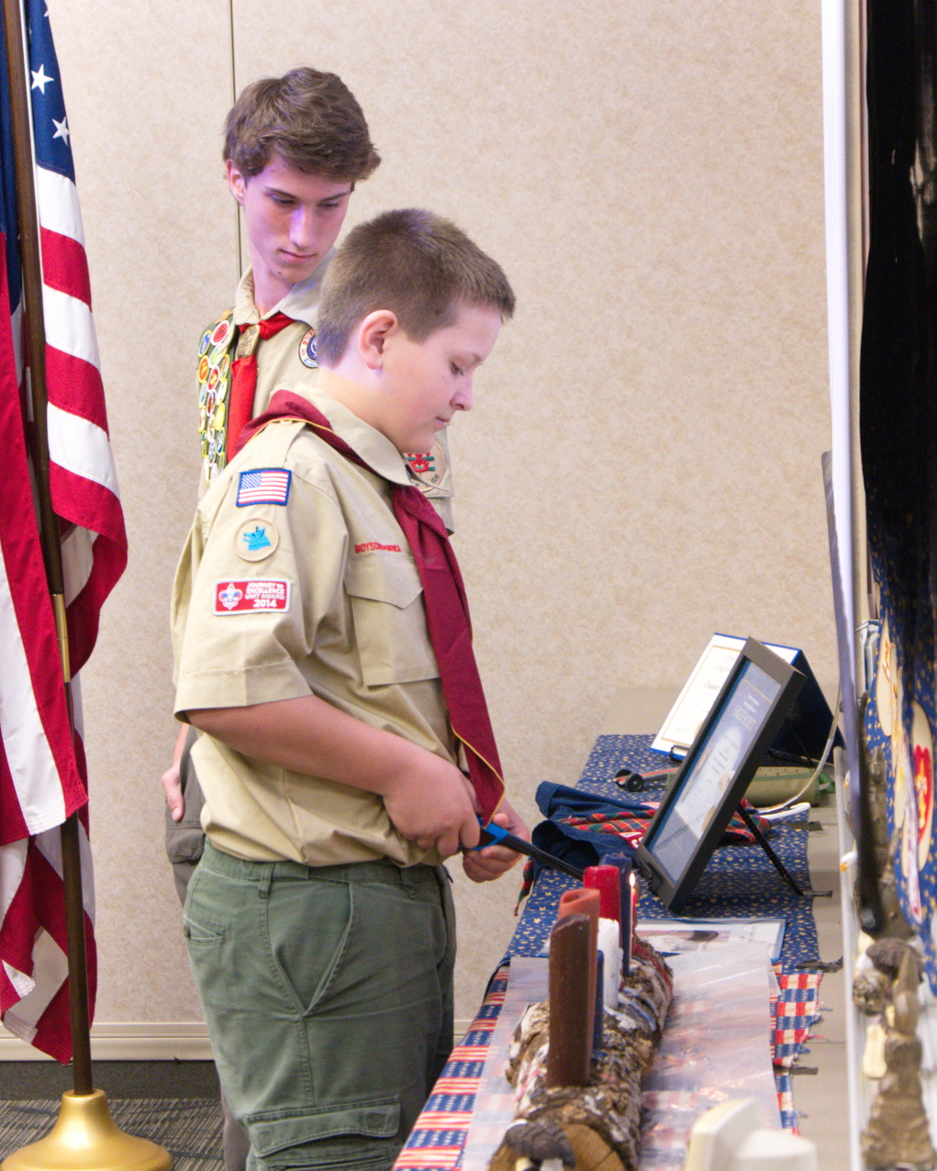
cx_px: 469
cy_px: 615
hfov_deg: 16.0
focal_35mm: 96
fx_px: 3327
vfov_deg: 20.0
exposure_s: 1/50
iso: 3200
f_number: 4.9
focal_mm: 46
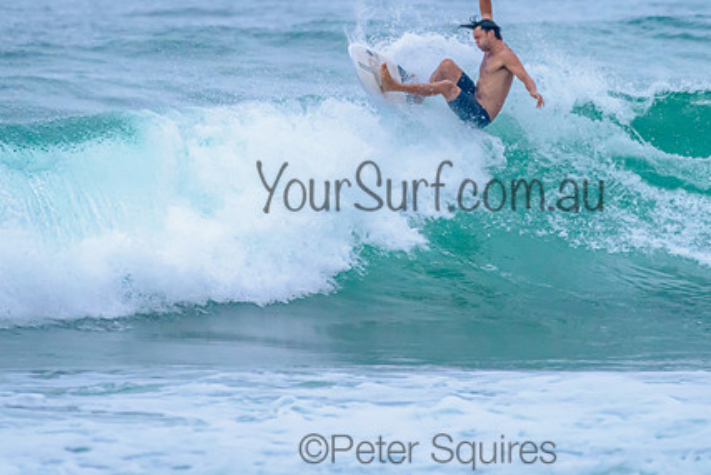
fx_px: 16437
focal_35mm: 832
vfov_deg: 1.7
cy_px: 100
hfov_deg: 2.5
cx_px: 397
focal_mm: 500
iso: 2200
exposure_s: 1/2000
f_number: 5.6
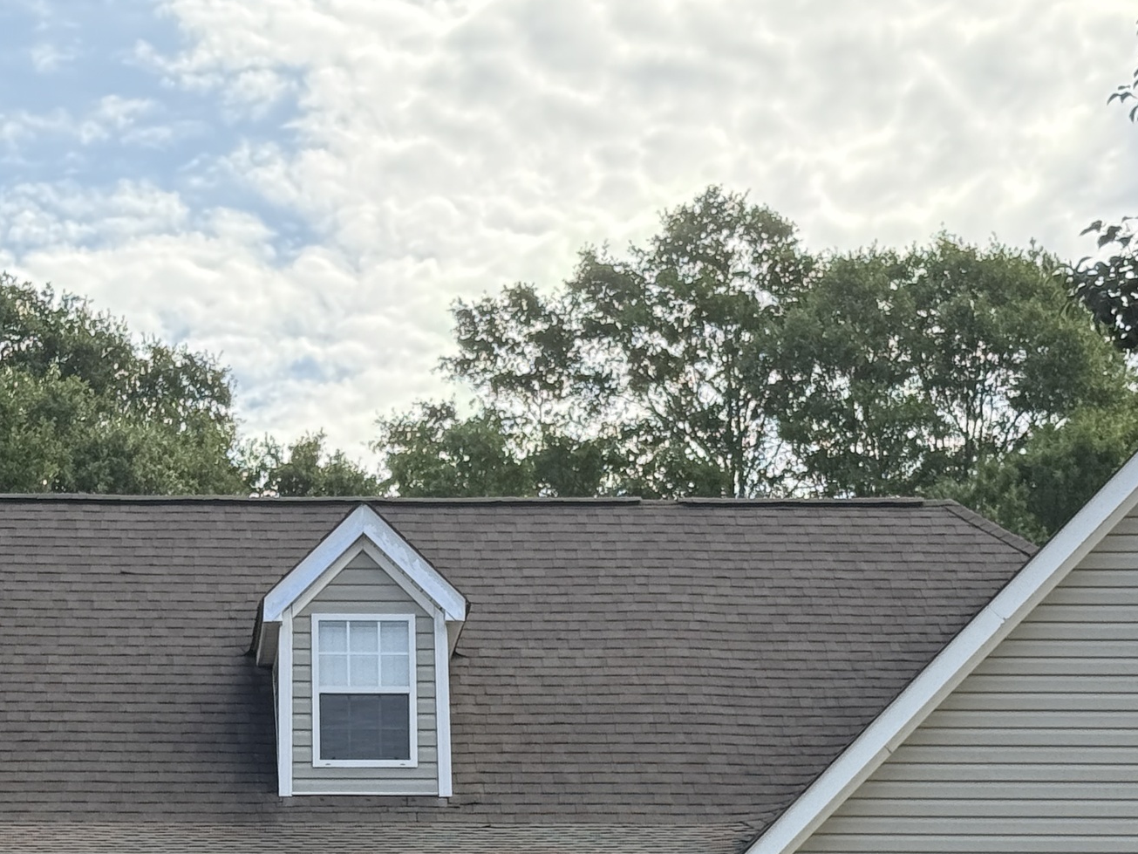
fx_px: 3715
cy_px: 900
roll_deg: +0.7
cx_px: 418
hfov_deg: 17.4
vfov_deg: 12.9
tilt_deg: +10.1
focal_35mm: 113
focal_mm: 6.76
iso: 80
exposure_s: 1/1838
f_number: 1.78
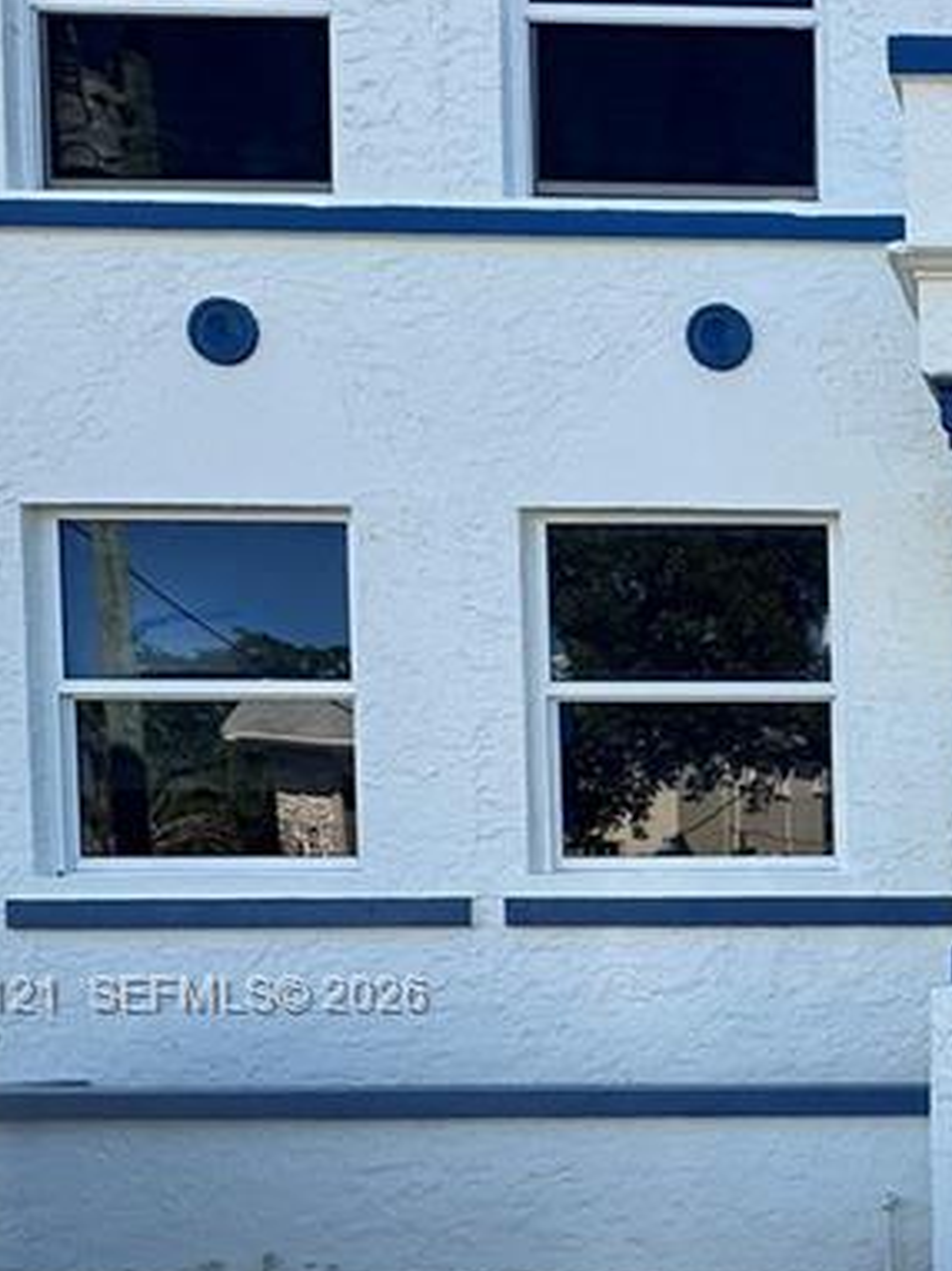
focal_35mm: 44
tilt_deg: +0.1
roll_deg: -0.2
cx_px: 1308
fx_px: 1615
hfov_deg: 26.6
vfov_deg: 41.3
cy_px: 998
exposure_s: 1/427
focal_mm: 2.22
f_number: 2.2
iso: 40
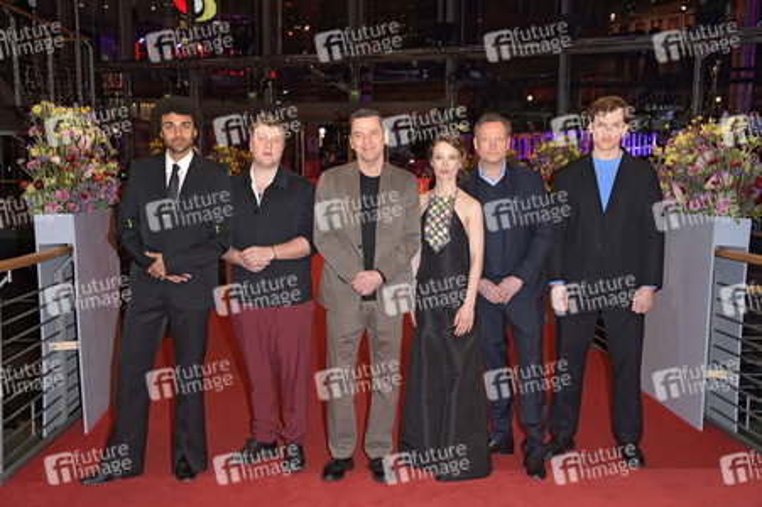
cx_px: 381
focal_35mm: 40
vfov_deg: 33.4
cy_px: 254
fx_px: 846
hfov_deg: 48.5
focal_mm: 40
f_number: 5.6
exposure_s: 1/250
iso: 1600
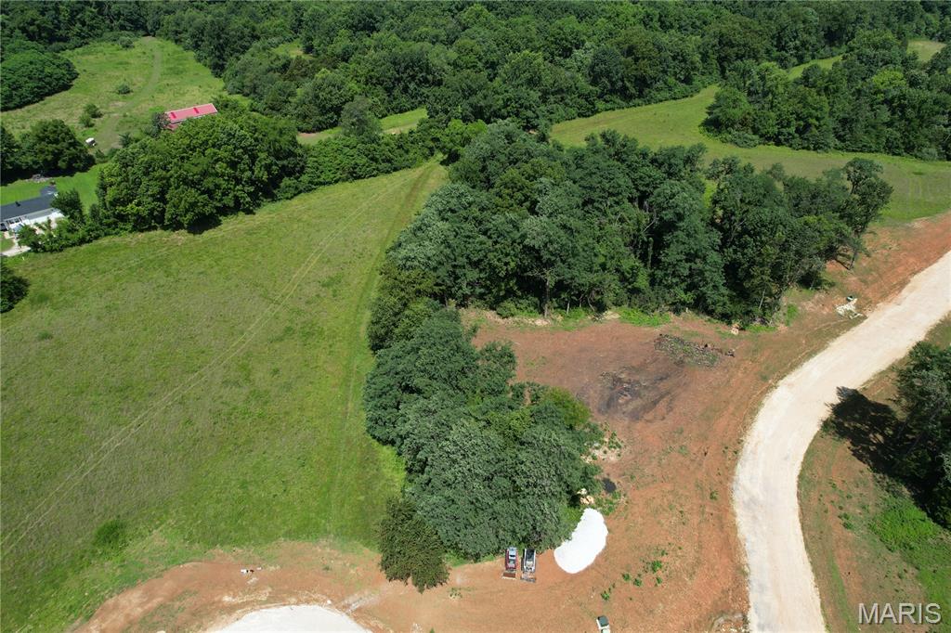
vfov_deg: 57.2
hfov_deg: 78.6
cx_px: 476
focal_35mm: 22
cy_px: 316
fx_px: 581
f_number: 2.8
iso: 100
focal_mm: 8.38
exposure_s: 1/1500
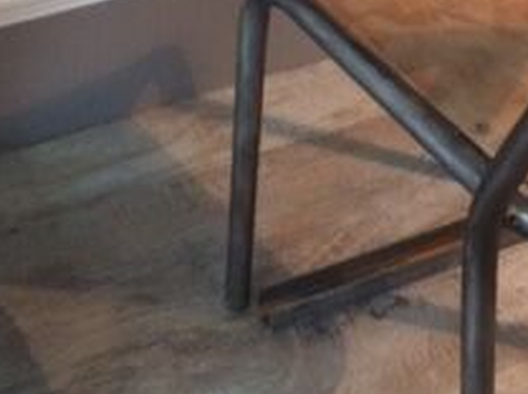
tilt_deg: -38.4
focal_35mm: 89
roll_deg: -3.2
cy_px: 63
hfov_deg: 22.0
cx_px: 354
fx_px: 1355
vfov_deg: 16.4
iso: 250
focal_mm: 4.15
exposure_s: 1/17
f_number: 2.2
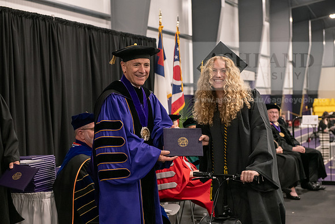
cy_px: 112
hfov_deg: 32.4
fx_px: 577
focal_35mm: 62
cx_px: 168
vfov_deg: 21.9
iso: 2500
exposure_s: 1/125
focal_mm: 62
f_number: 5
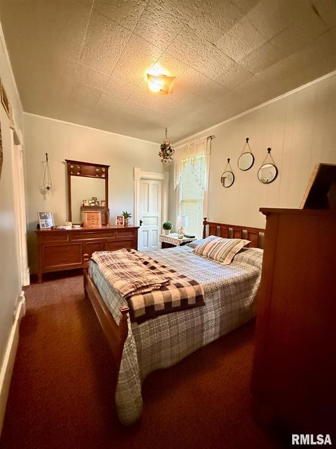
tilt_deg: -5.9
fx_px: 181
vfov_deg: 102.1
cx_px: 168
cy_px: 224
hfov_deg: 85.6
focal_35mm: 14
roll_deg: -3.0
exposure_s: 1/24
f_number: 2.2
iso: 2500
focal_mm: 2.22
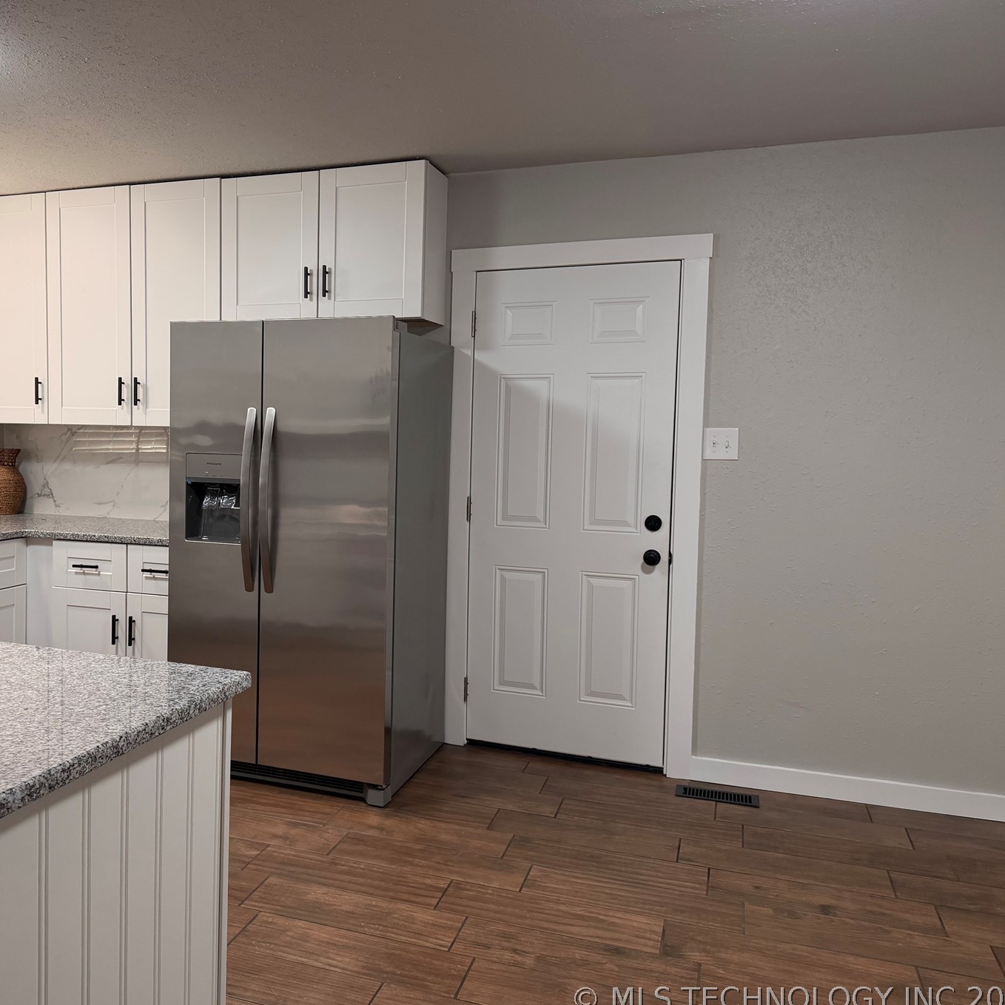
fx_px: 985
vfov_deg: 54.0
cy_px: 491
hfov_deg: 53.0
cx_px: 340
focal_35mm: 30
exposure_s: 1/120
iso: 160
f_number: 1.78
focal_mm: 6.76
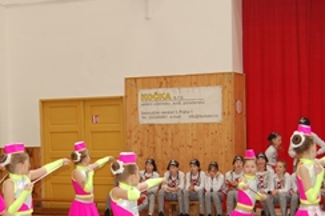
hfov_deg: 25.3
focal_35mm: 80
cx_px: 113
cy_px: 188
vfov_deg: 16.8
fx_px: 721
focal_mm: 26
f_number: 4
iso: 450
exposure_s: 1/60
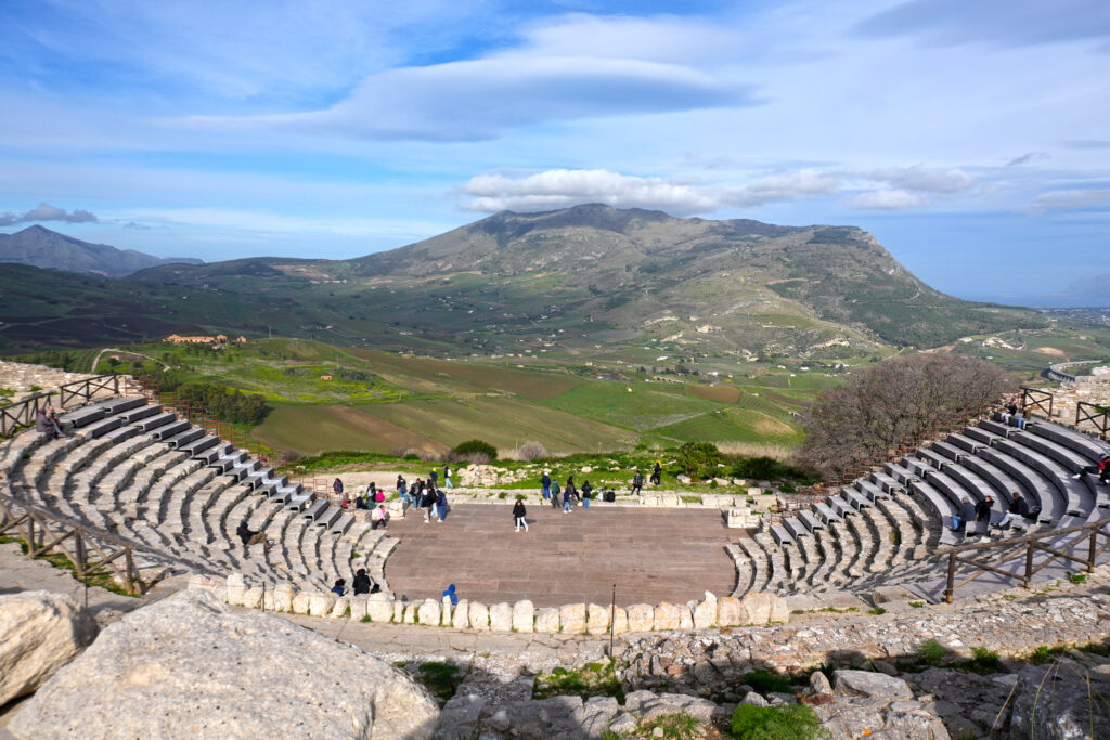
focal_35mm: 24
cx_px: 555
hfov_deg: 73.7
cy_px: 370
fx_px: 740
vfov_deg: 53.1
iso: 100
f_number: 8
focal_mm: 16
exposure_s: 1/500
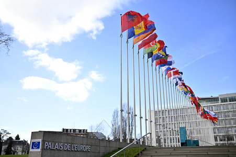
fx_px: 229
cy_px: 78
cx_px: 118
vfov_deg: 37.8
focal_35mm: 35
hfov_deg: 54.5
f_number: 1.4
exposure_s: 1/2500
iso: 80
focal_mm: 35
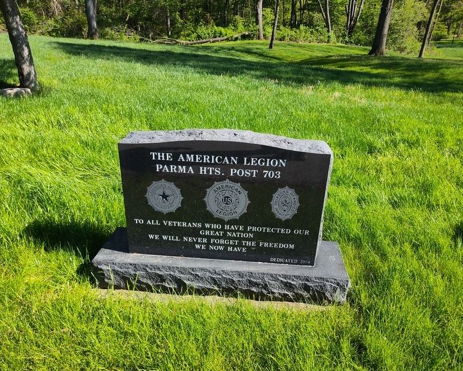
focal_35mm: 25
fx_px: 343
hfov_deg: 68.1
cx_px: 240
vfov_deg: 56.8
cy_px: 181
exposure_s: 1/483
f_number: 1.8
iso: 100
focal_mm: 5.56
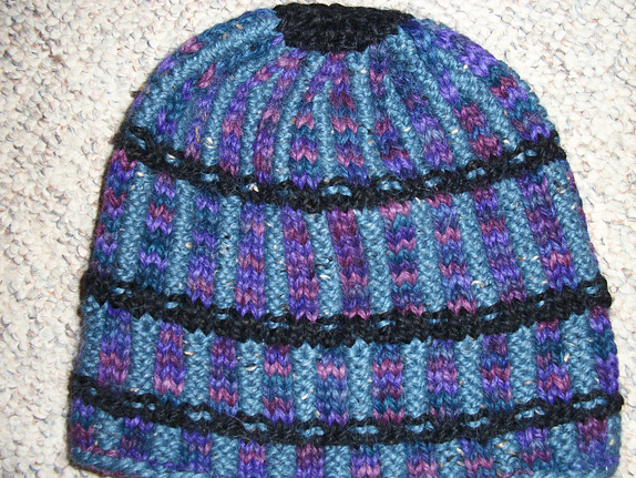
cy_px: 265
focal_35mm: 39
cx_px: 337
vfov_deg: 36.8
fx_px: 717
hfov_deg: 47.8
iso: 80
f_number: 3.1
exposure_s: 1/30
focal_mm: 6.3
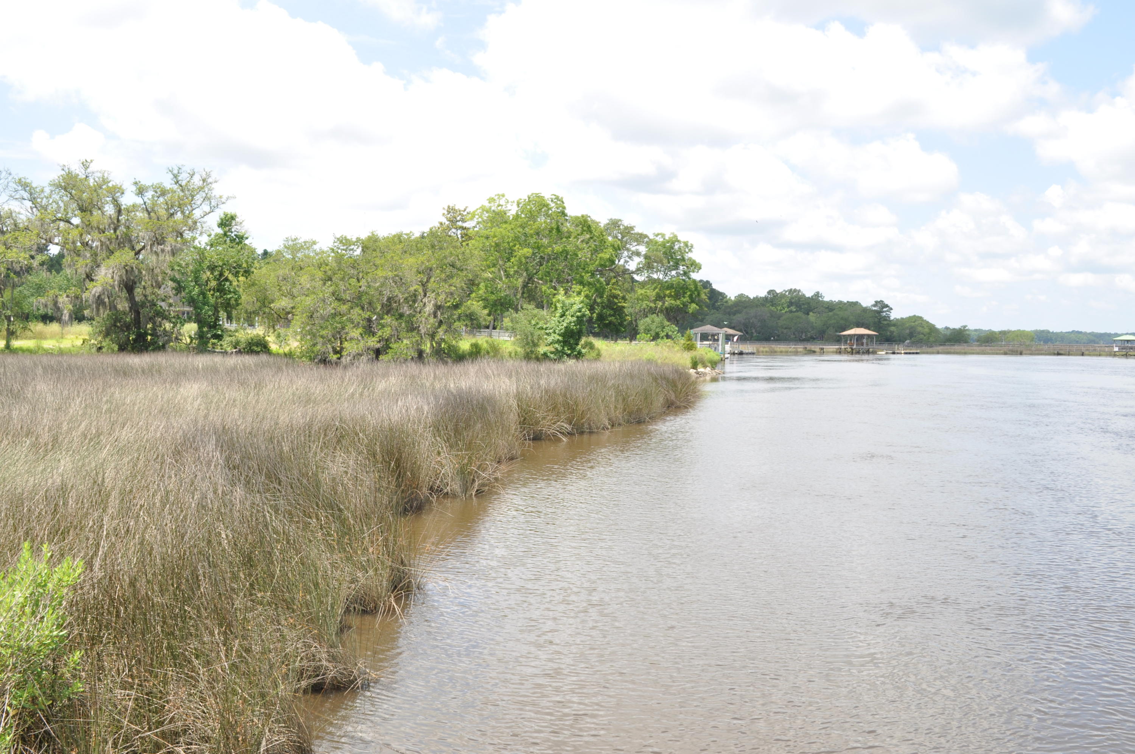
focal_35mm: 36
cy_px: 377
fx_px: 1134
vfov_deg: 36.8
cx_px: 568
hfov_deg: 53.2
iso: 200
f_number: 11
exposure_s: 1/100
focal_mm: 24
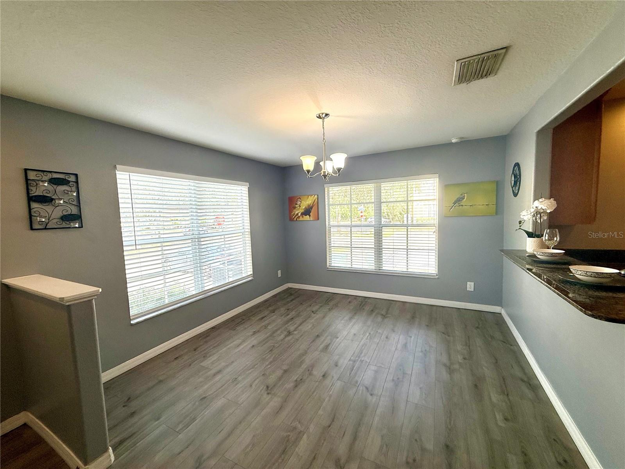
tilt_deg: -3.5
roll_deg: +1.8
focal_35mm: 14
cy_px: 234
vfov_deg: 85.7
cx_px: 312
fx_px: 253
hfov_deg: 102.1
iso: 50
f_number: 2.2
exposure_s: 1/140
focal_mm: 2.22
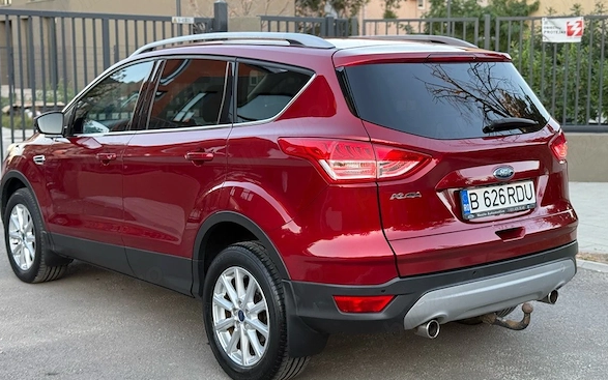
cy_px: 158
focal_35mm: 52
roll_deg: +0.2
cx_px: 298
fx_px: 862
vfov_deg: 24.8
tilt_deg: -6.0
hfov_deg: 38.9
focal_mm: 6.76
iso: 100
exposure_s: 1/71
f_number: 1.78
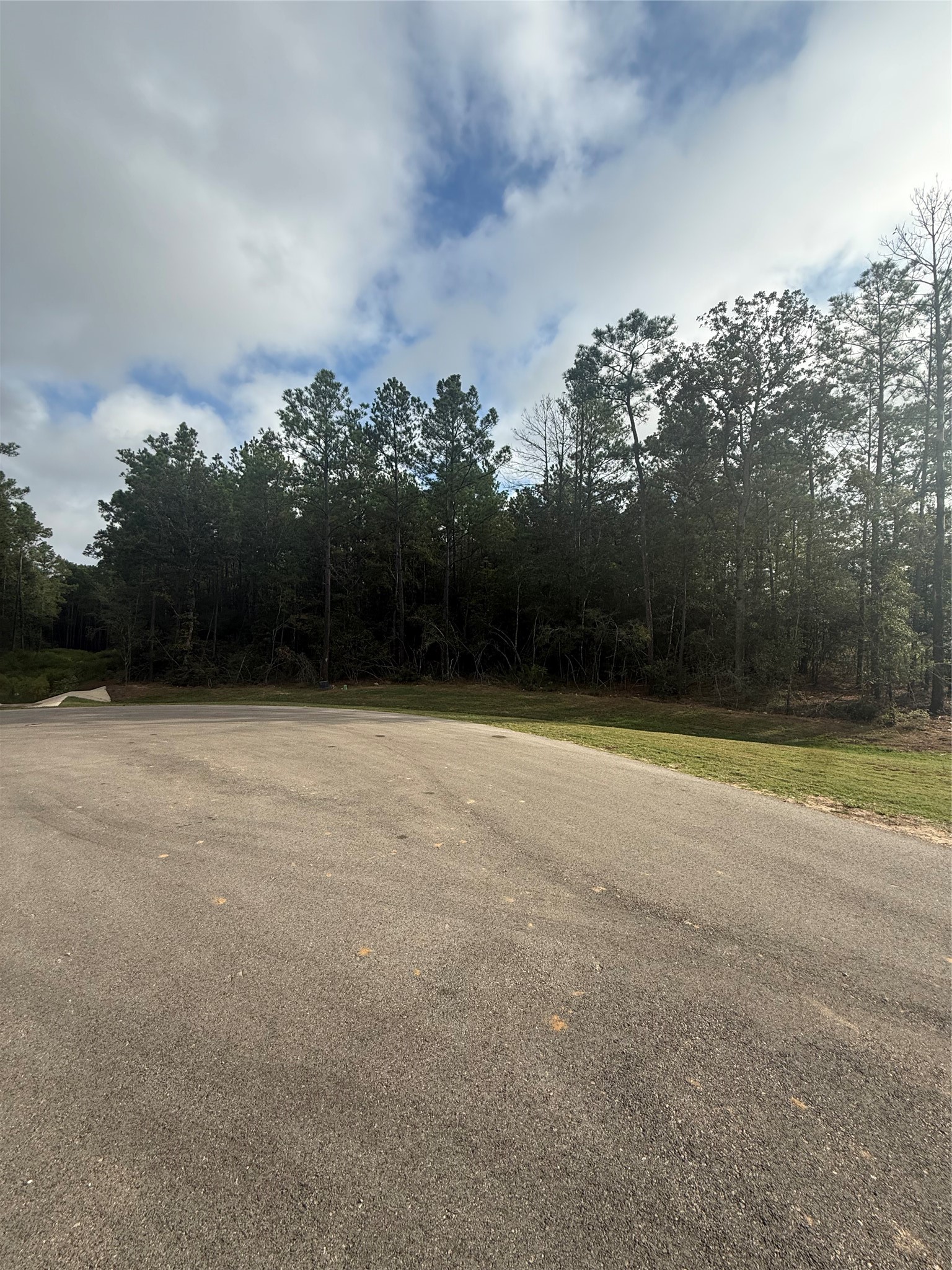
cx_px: 476
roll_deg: -1.9
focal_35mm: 14
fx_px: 513
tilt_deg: +0.9
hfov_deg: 85.7
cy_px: 635
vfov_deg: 102.1
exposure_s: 1/1068
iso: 50
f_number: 2.2
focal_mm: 2.22
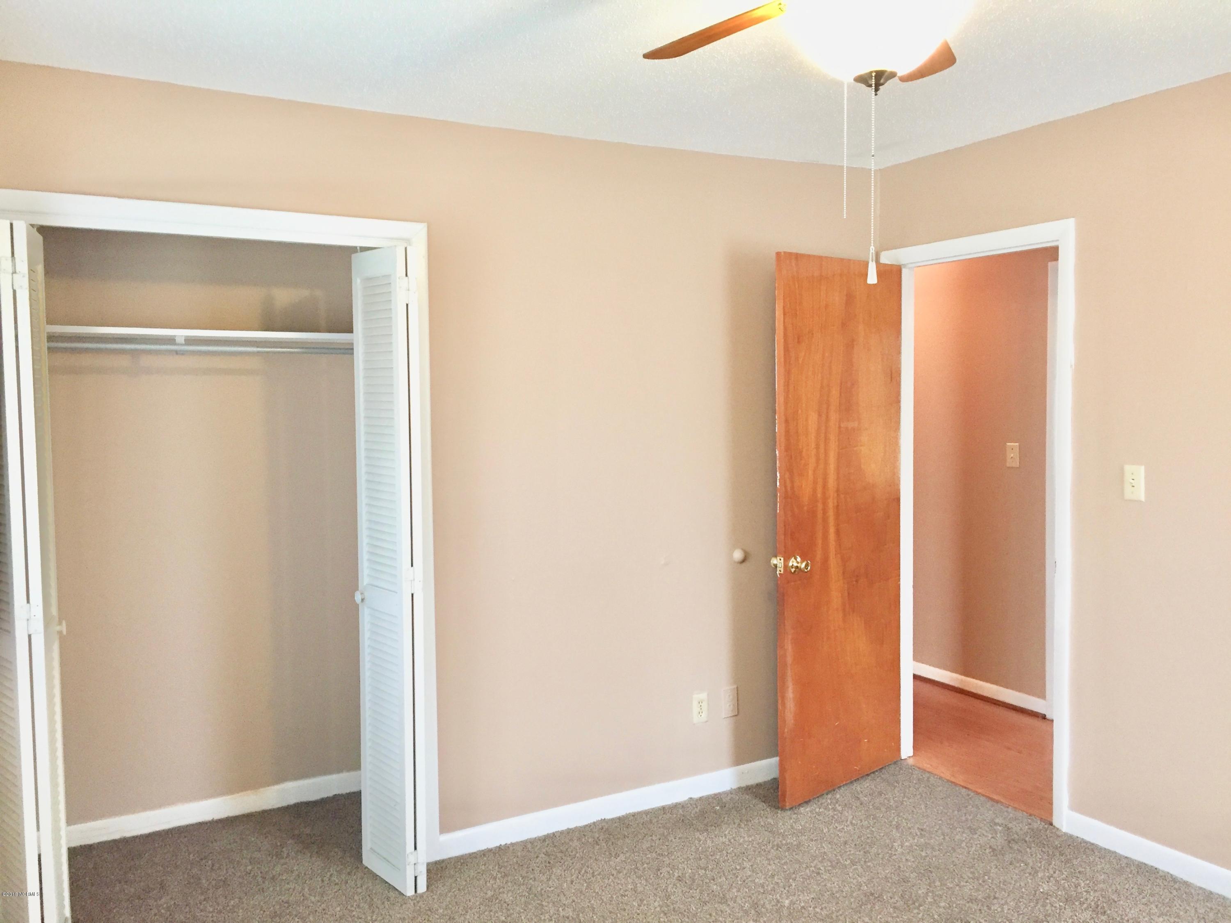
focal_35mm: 29
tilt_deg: -3.3
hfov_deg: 61.7
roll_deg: -0.1
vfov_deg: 48.2
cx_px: 616
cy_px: 462
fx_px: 1031
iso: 200
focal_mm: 4.15
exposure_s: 1/30
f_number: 2.2
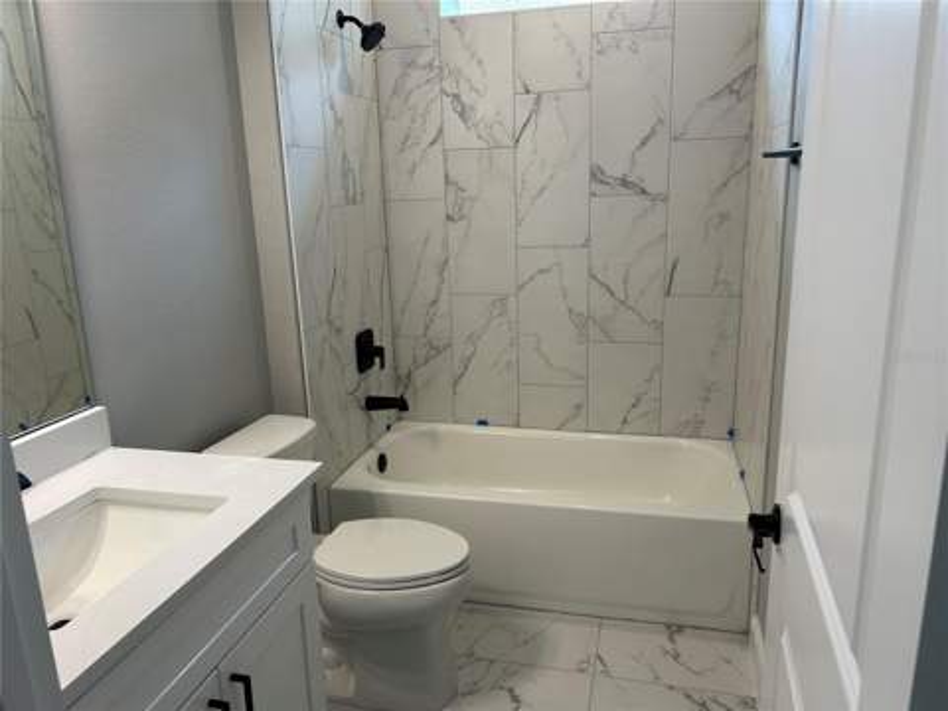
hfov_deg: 67.3
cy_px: 356
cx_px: 474
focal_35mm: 26
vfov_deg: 53.1
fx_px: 712
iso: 64
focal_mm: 5.7
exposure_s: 1/120
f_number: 1.5
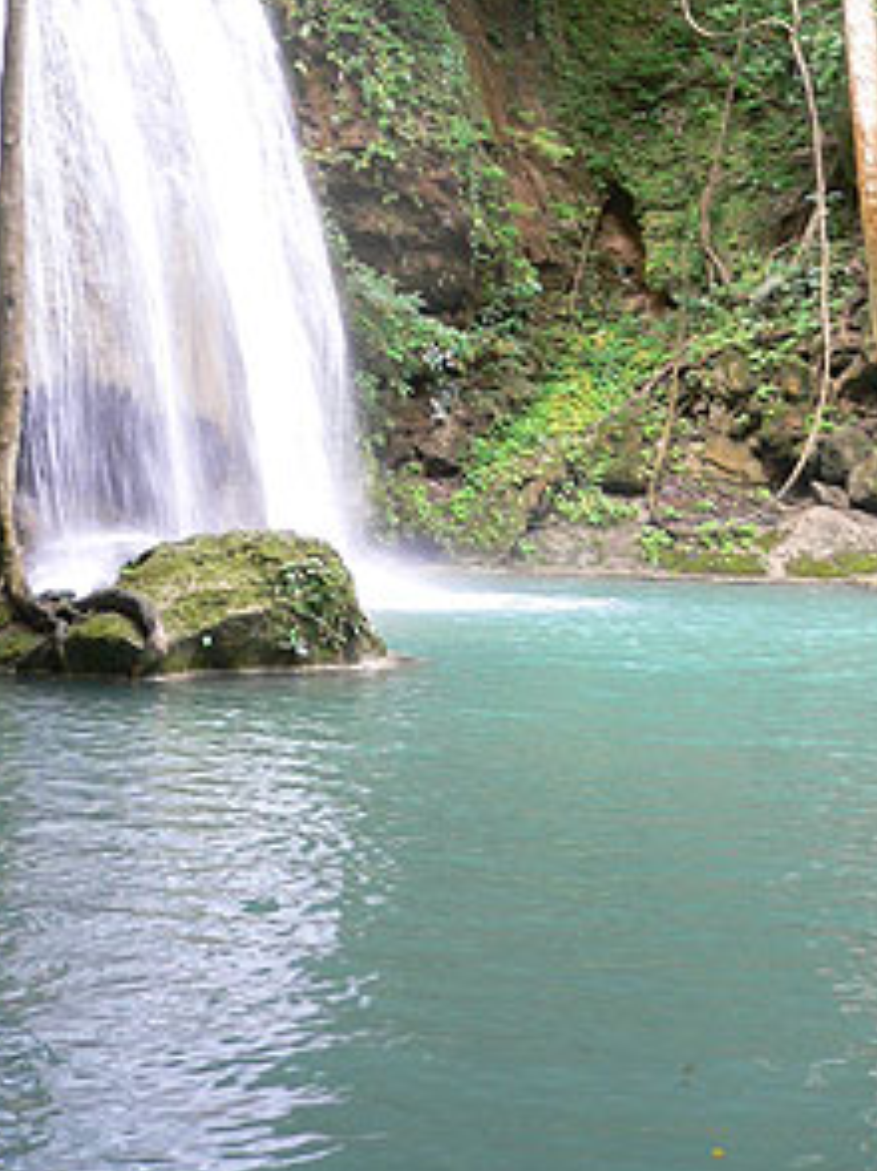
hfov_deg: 23.2
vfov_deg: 30.7
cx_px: 144
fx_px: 2097
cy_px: 283
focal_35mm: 62
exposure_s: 1/20
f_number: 2.8
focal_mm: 5.8
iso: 100
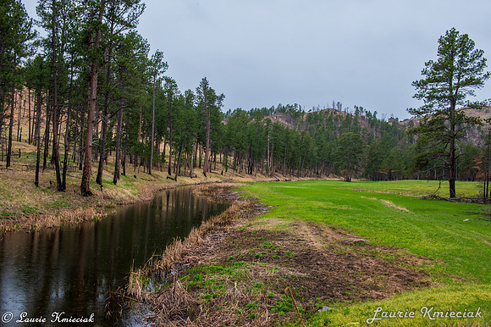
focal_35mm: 35
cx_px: 246
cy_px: 164
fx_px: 477
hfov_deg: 54.5
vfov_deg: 37.8
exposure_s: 1/400
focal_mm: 35
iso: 360
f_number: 11
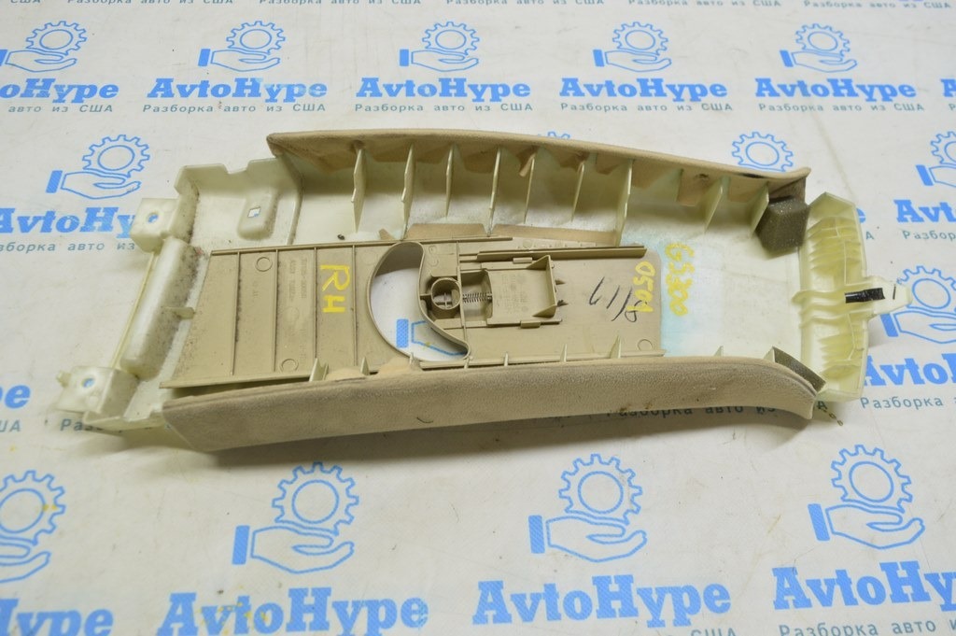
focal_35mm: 33
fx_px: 876
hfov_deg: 57.3
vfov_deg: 39.9
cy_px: 318
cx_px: 478
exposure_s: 1/20
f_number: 5.6
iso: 400
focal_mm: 22
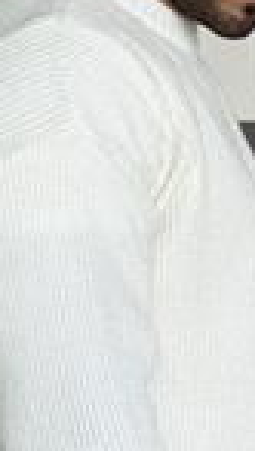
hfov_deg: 6.4
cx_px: 147
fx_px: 2277
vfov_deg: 11.3
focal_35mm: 190
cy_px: 192
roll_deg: +0.0
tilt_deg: +3.0
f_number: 1.78
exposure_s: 1/212
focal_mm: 6.76
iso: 64
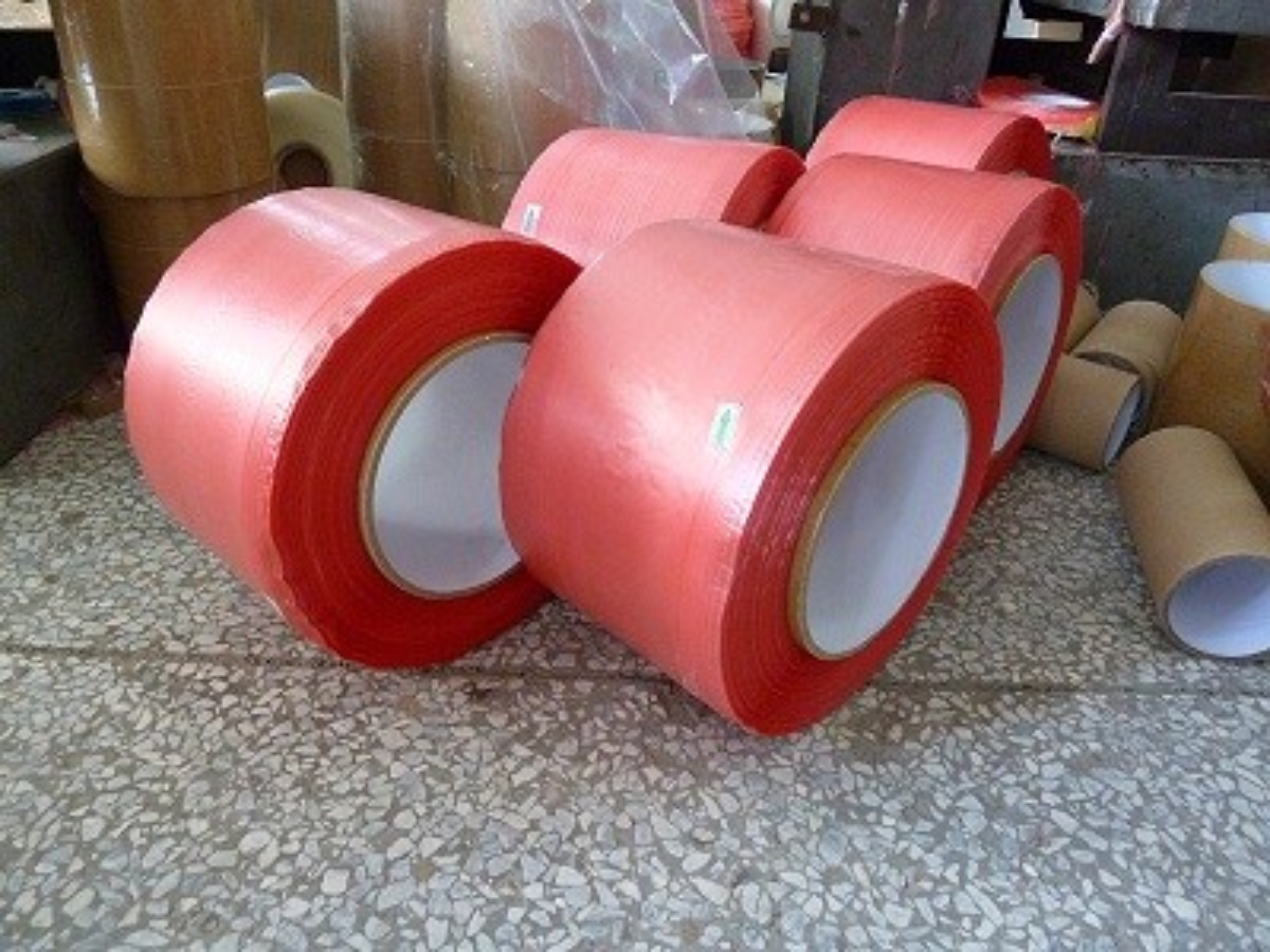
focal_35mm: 25
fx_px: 917
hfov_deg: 69.4
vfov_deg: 54.9
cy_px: 476
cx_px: 635
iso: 400
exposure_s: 1/10
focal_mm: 4.1
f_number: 3.3
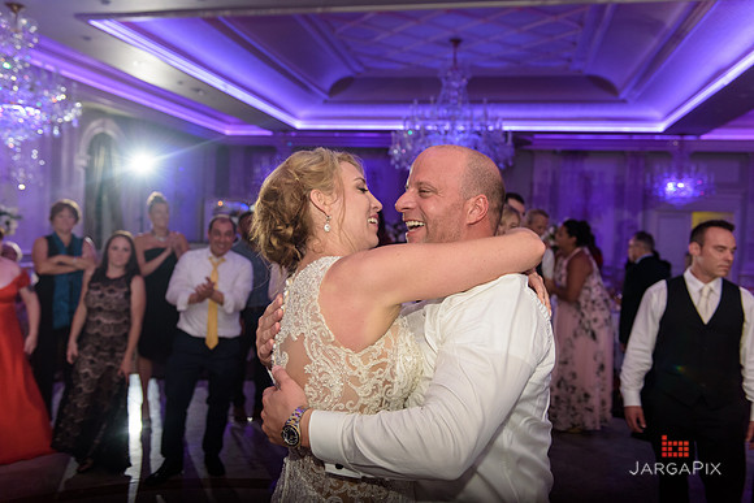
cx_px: 377
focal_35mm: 32
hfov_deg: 58.7
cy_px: 252
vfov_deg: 41.1
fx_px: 670
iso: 1600
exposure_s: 1/125
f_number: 3.2
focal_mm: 32
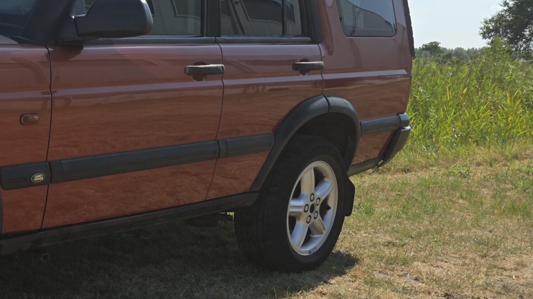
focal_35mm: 54
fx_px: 763
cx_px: 1
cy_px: 196
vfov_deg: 22.1
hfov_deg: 35.0
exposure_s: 1/5447
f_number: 1.7
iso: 80
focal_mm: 6.3
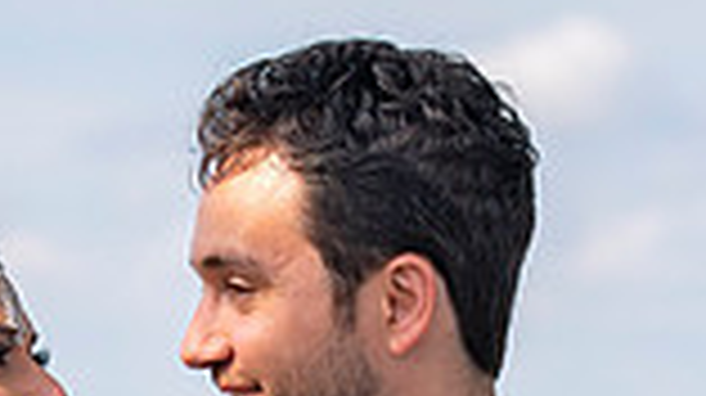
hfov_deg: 6.2
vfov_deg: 3.5
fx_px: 6528
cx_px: 329
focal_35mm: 349
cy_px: 685
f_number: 4
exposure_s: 1/6400
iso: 640
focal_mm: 85
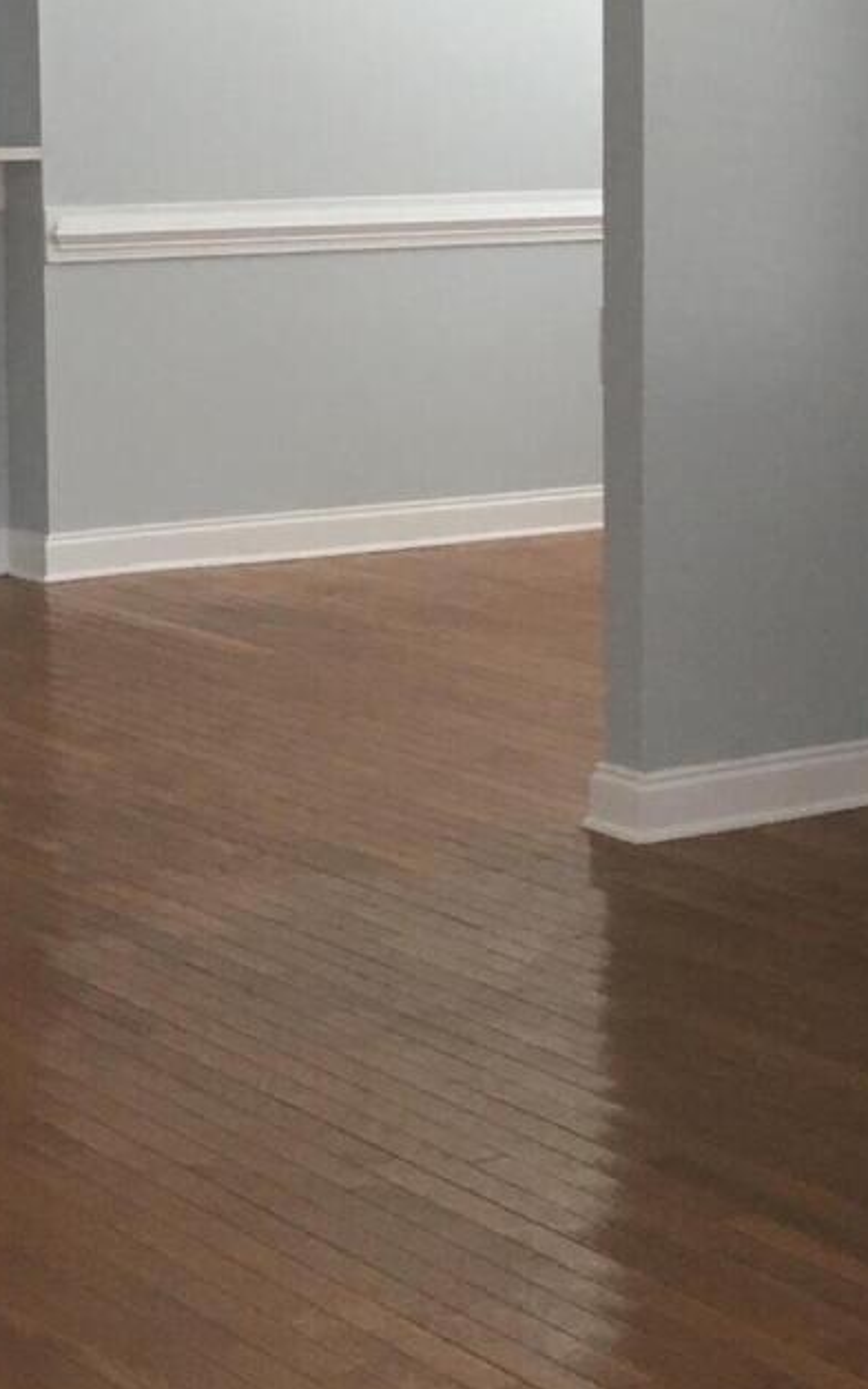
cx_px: 890
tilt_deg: -6.5
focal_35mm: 98
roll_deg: -0.2
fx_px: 3708
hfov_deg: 13.2
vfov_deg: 21.0
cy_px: 363
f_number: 2.2
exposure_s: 1/30
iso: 40
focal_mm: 4.15
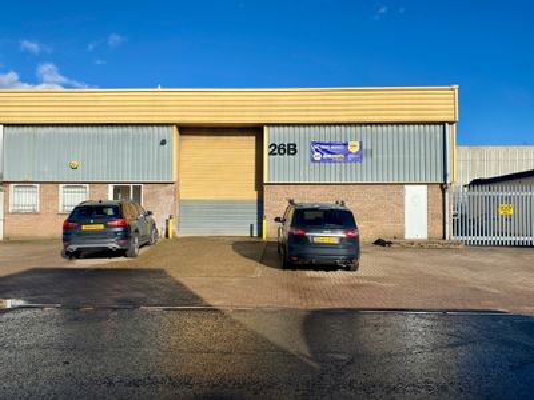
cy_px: 200
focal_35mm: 26
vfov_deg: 53.1
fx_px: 401
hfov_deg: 67.3
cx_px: 267
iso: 32
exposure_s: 1/3846
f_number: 1.8
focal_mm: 4.25
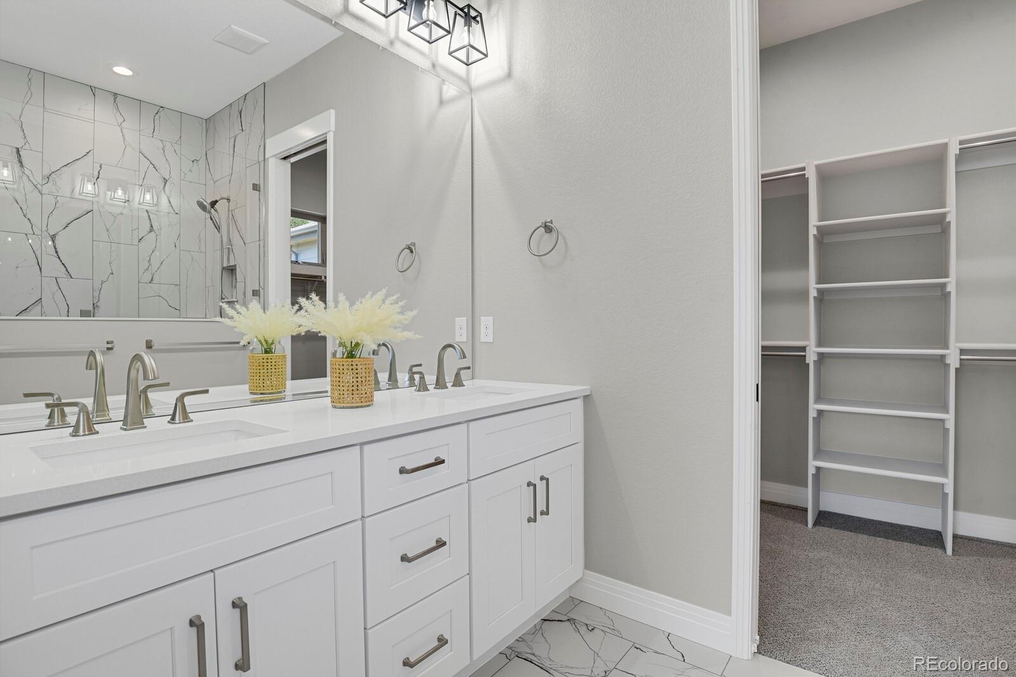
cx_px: 508
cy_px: 338
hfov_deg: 93.3
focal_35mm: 17
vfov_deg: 70.4
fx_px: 480
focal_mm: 17
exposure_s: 1/20
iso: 4000
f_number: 8
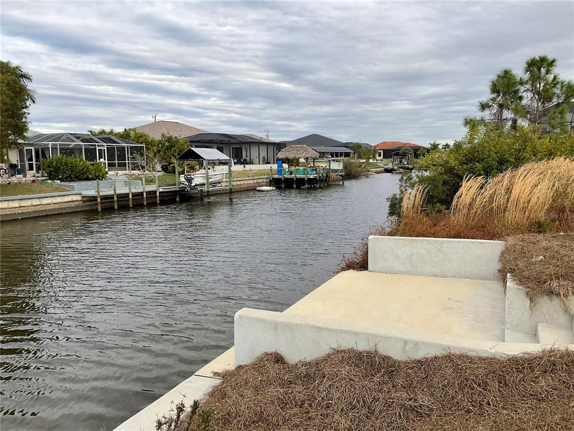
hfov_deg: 61.7
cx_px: 287
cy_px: 216
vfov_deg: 48.2
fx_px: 481
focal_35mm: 29
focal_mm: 3
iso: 16
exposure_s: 1/1377
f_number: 1.8
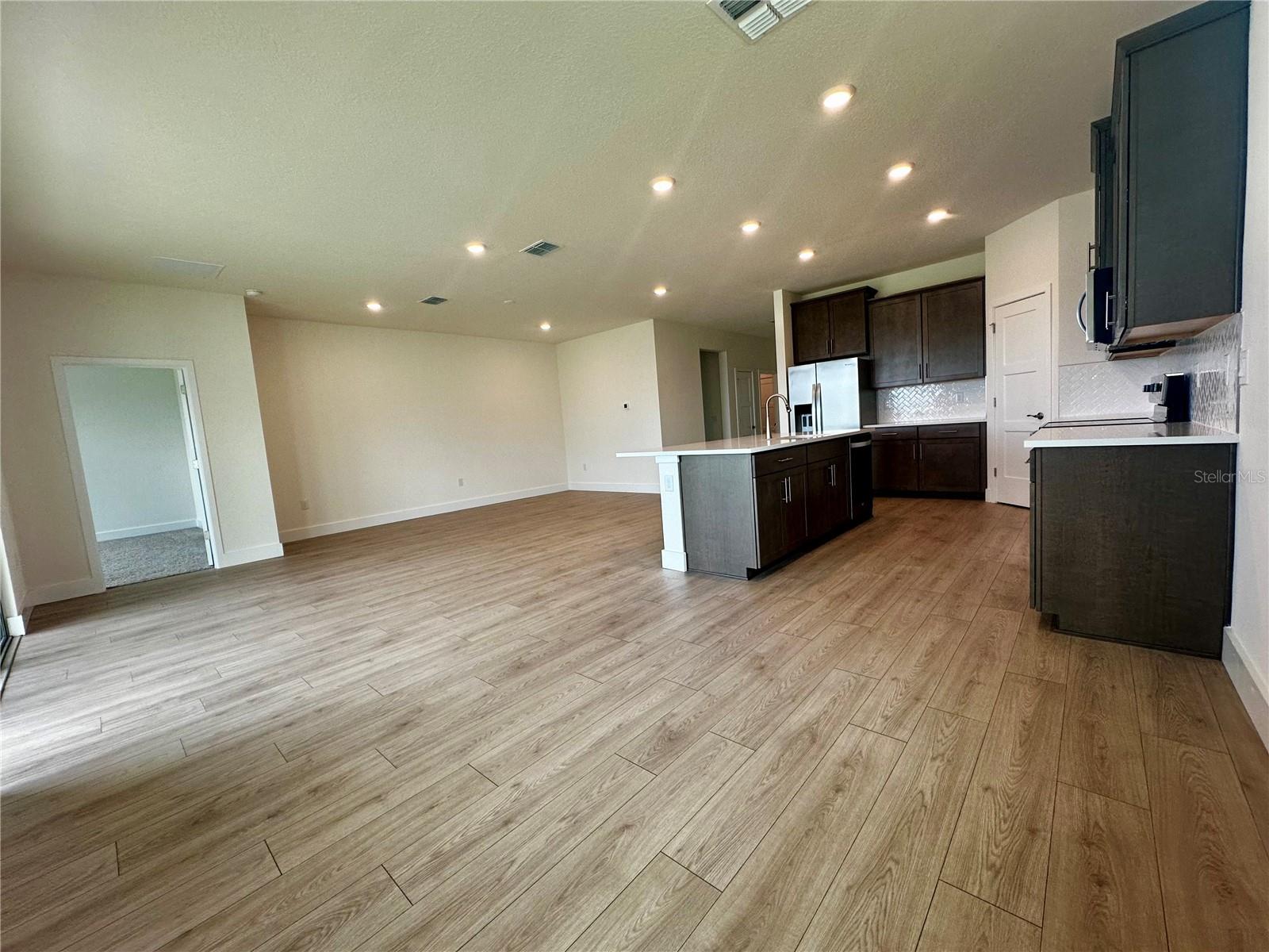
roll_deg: +4.2
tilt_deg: -4.5
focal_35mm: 14
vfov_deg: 85.7
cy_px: 476
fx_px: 513
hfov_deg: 102.1
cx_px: 634
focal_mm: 2.22
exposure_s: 1/120
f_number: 2.2
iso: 125
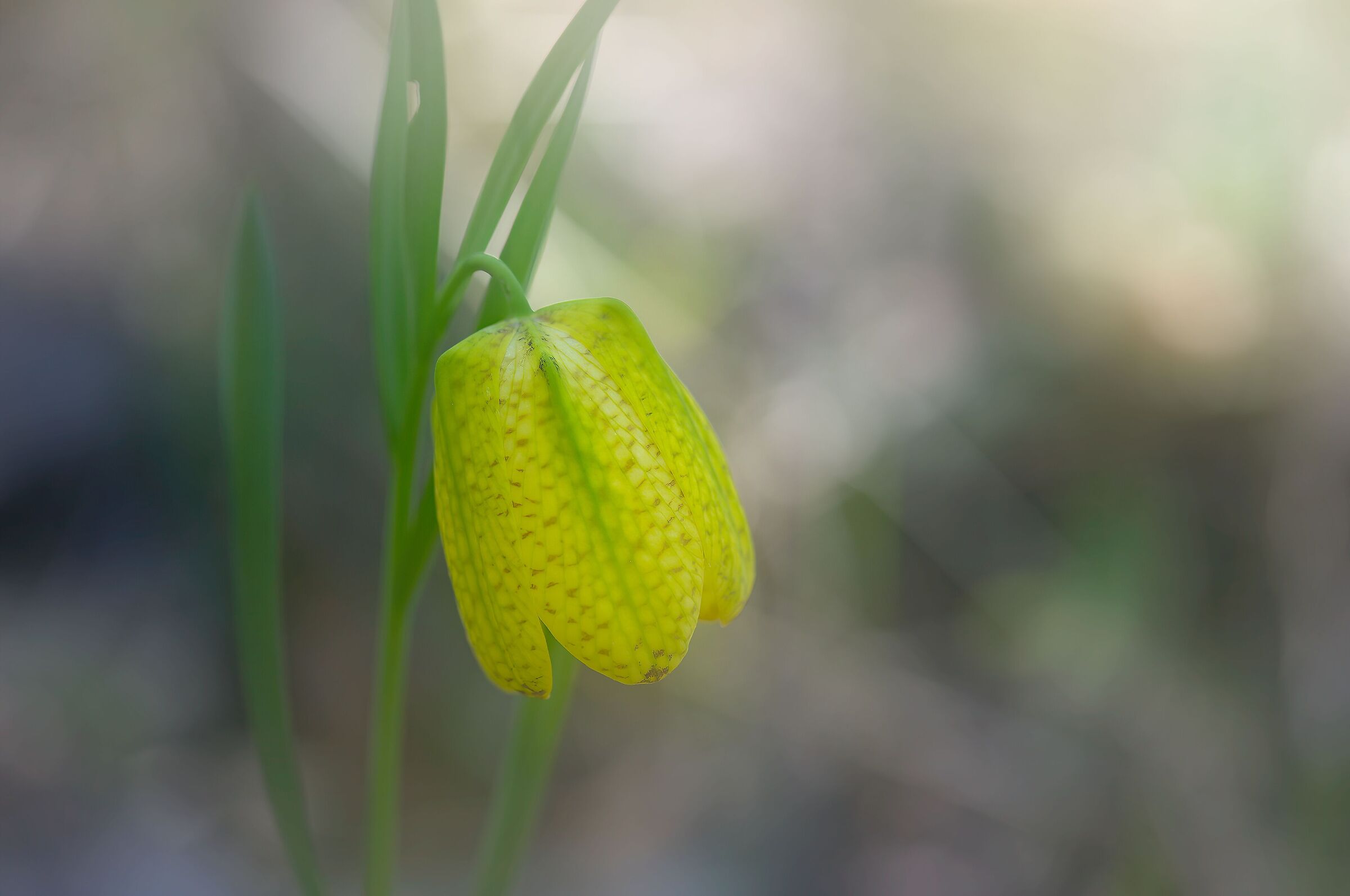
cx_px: 675
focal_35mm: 105
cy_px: 448
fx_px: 3932
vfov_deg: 13.0
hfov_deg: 19.5
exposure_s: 1/320
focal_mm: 105
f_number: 4.5
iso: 200
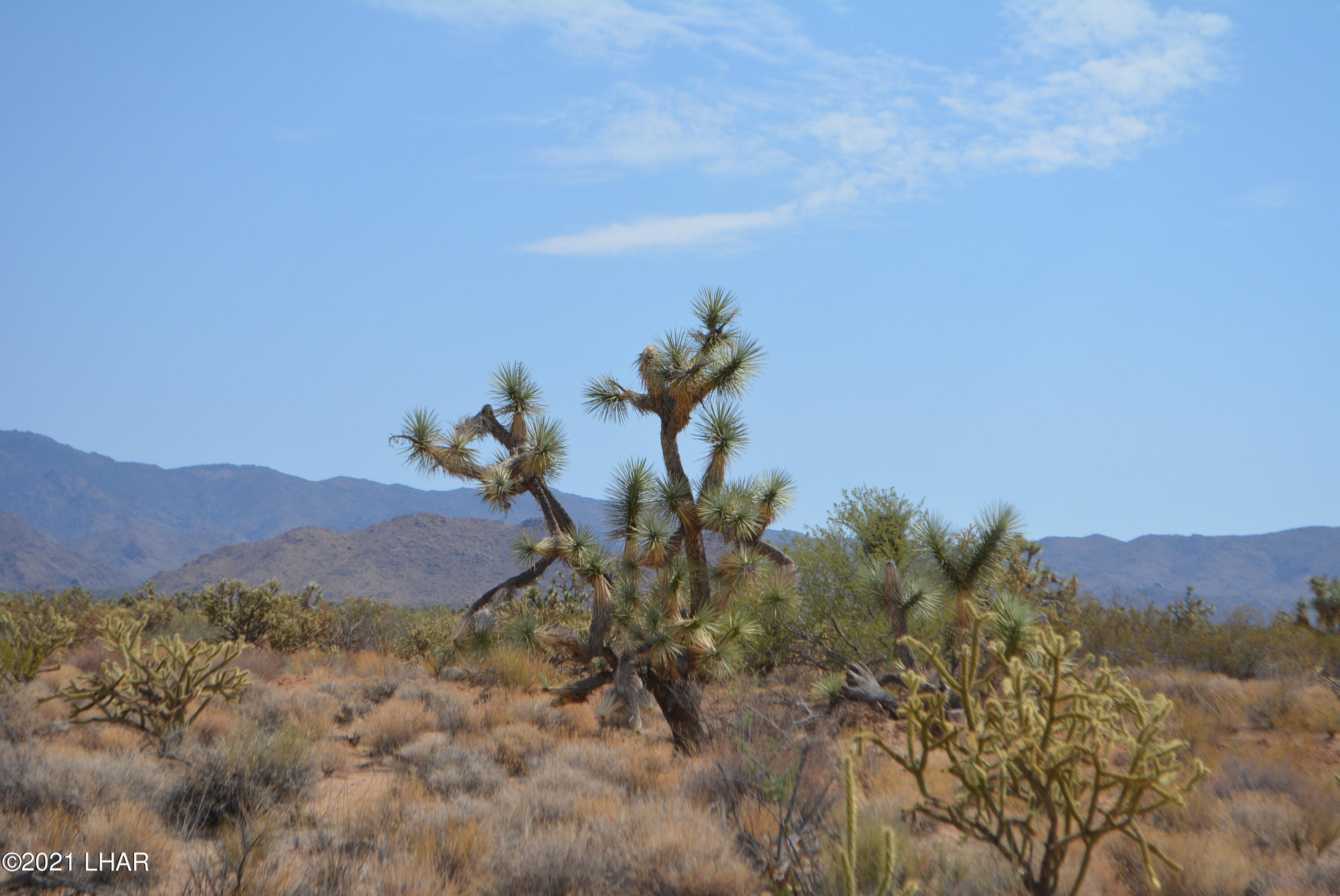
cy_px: 448
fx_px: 3073
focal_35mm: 82
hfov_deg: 24.6
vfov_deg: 16.6
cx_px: 670
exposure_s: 1/2000
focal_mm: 55
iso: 400
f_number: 7.1
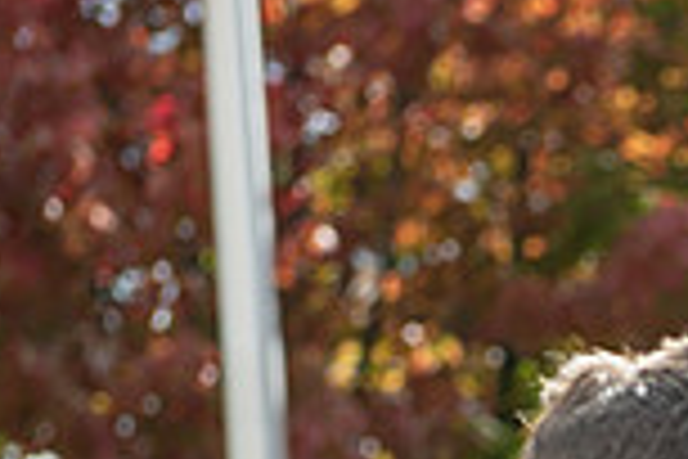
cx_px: 1196
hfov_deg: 8.5
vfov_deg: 5.8
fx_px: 4491
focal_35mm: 235
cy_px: 790
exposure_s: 1/400
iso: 80
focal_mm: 62
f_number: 4.5
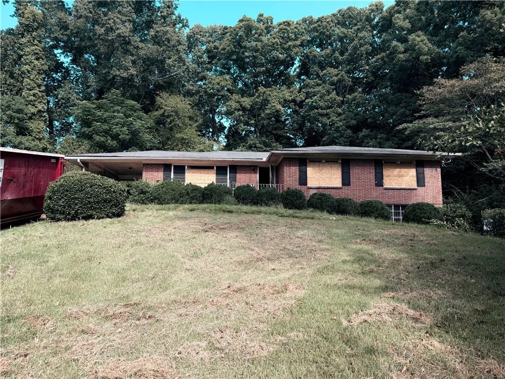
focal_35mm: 24
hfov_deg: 71.6
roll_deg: -0.1
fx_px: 350
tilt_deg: +7.5
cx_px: 252
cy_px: 190
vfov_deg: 56.8
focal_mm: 6.76
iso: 80
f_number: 1.78
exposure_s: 1/967
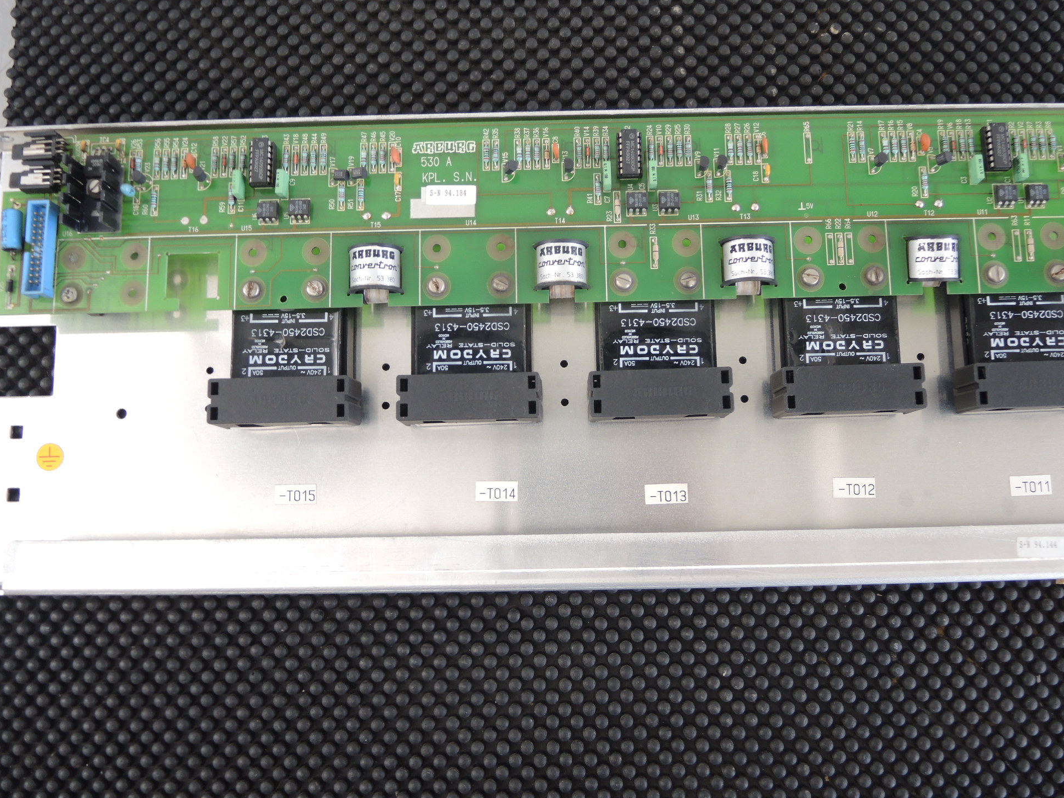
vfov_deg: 42.9
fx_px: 1014
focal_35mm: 33
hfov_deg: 55.3
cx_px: 563
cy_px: 352
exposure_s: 1/30
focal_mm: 6
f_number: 2
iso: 180
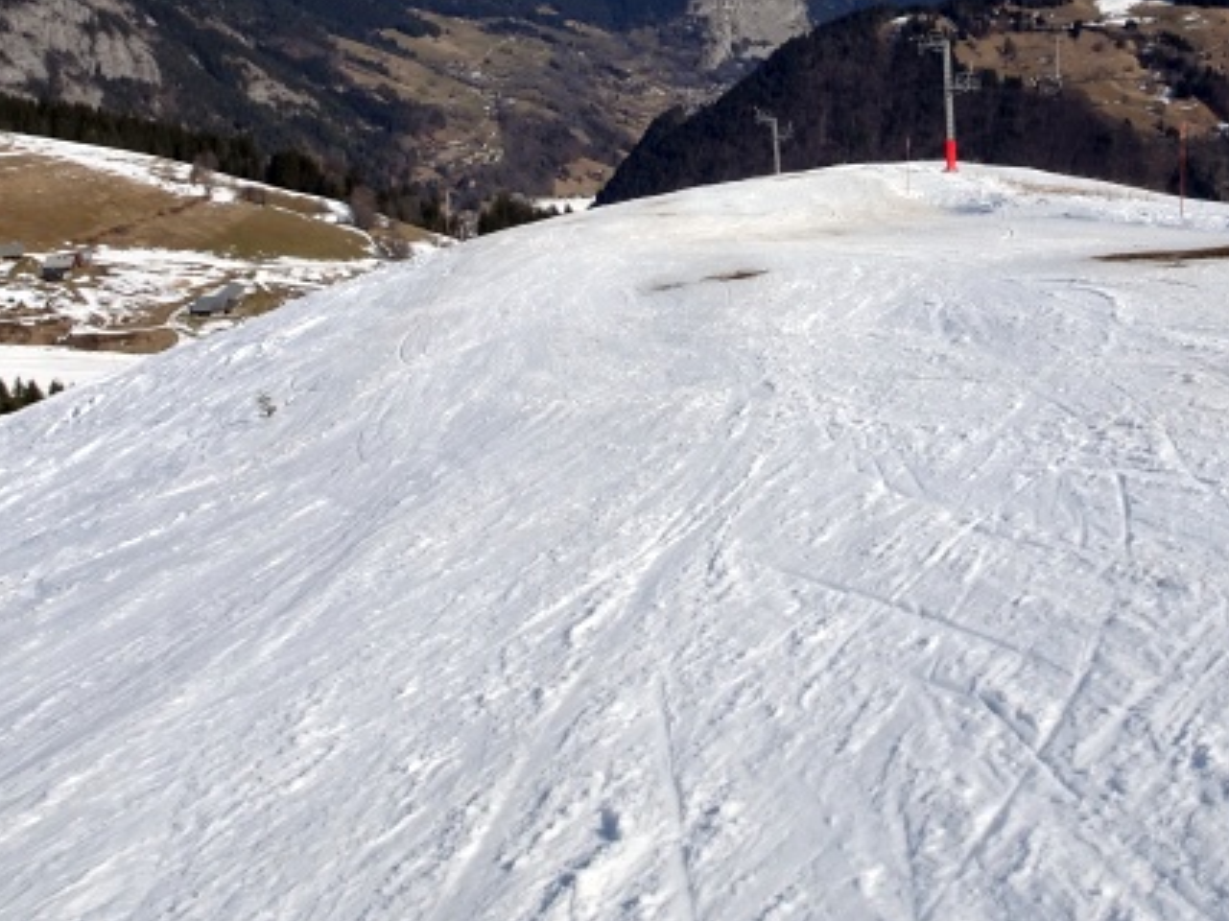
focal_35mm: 45
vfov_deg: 30.5
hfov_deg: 41.8
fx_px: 1597
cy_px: 66
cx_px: 760
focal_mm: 4.1
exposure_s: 1/1600
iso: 80
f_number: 3.5
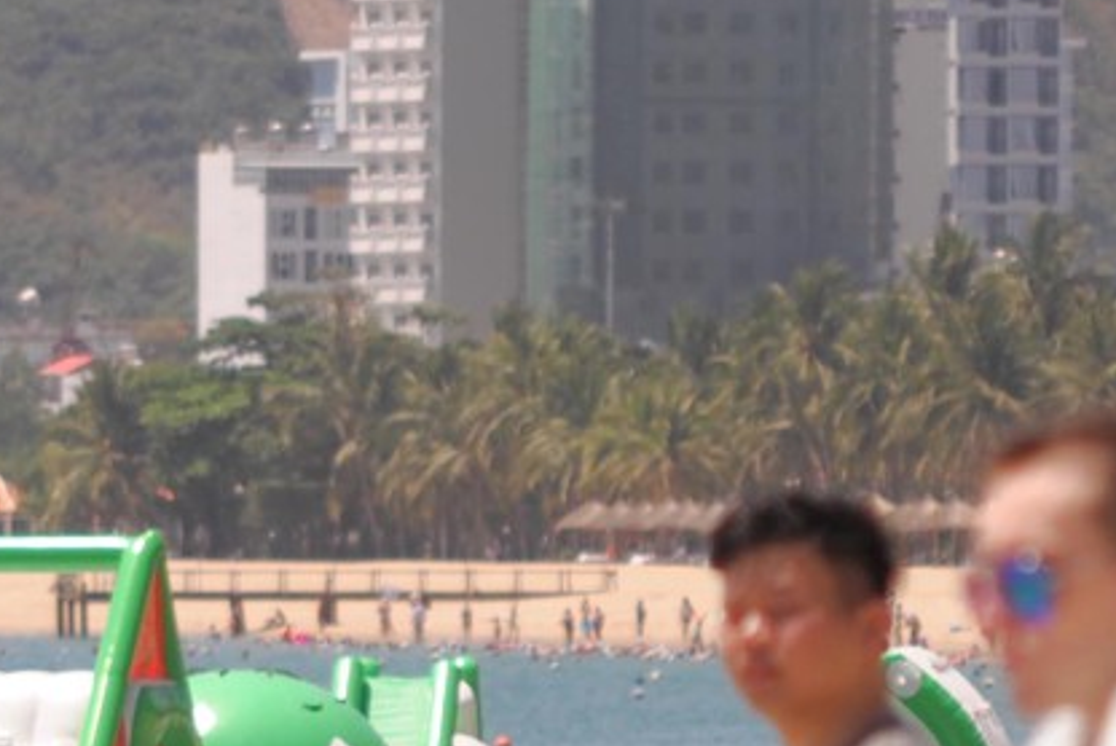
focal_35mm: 1008
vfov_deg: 1.4
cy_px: 1013
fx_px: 31269
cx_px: 241
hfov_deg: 2.0
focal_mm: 210
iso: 200
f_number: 5.6
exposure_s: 1/800
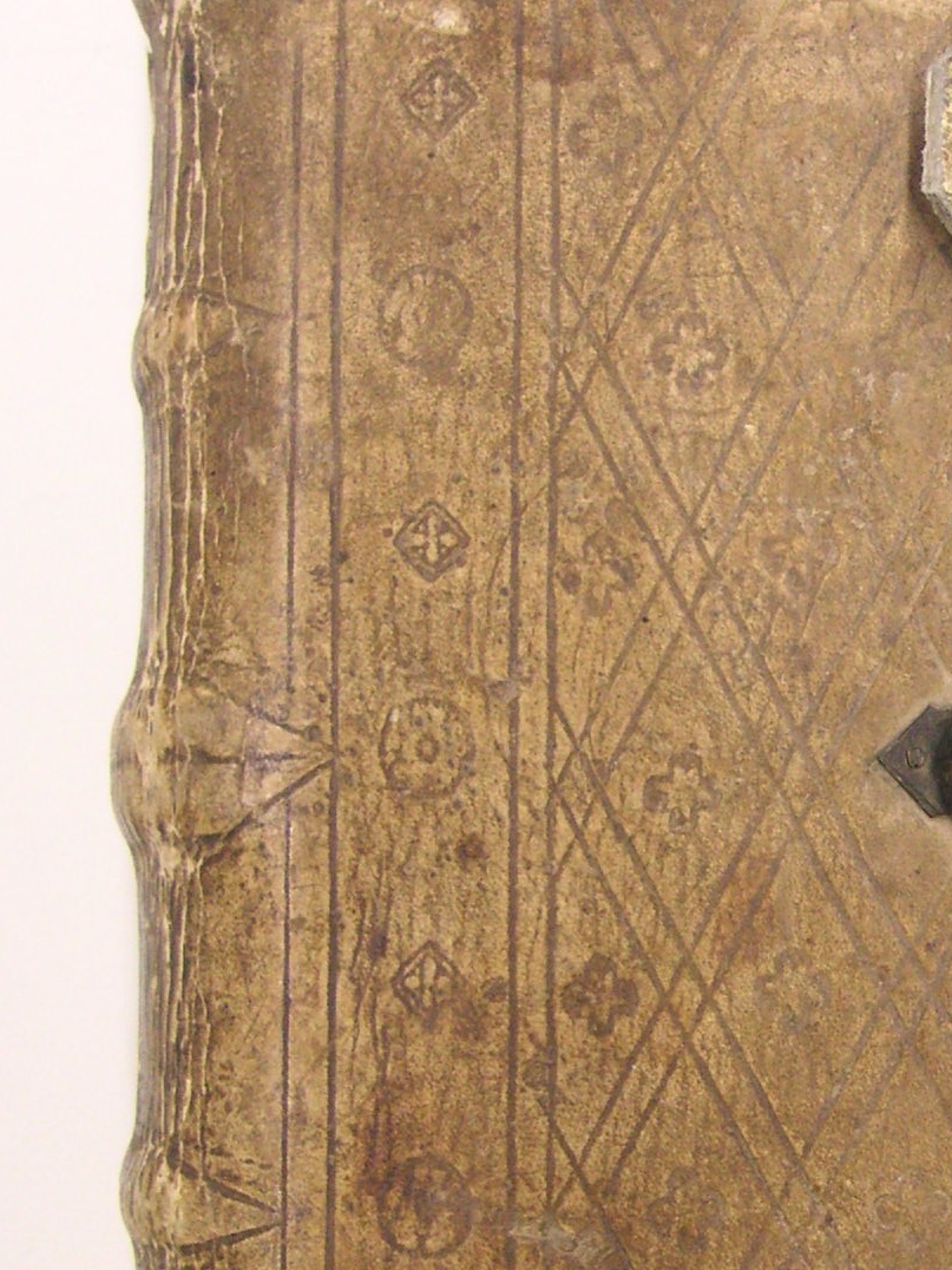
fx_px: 3227
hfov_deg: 16.2
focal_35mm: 88
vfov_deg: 22.2
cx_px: 1071
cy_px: 798
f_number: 2.8
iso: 80
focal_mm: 6.1
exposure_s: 1/45
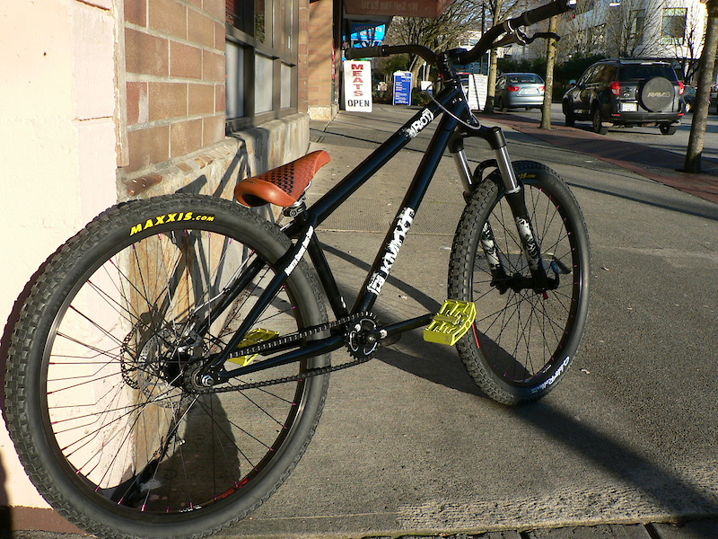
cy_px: 270
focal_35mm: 35
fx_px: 726
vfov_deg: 40.7
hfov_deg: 52.6
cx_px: 359
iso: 64
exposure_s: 1/250
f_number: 4
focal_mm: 6
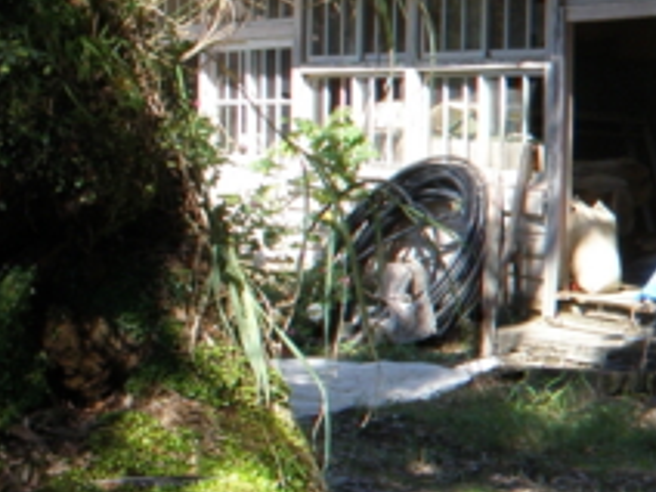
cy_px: 84
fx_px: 2141
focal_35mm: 113
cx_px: -133
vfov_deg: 13.0
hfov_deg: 16.7
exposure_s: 1/100
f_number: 5.6
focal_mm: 5.44
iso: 64
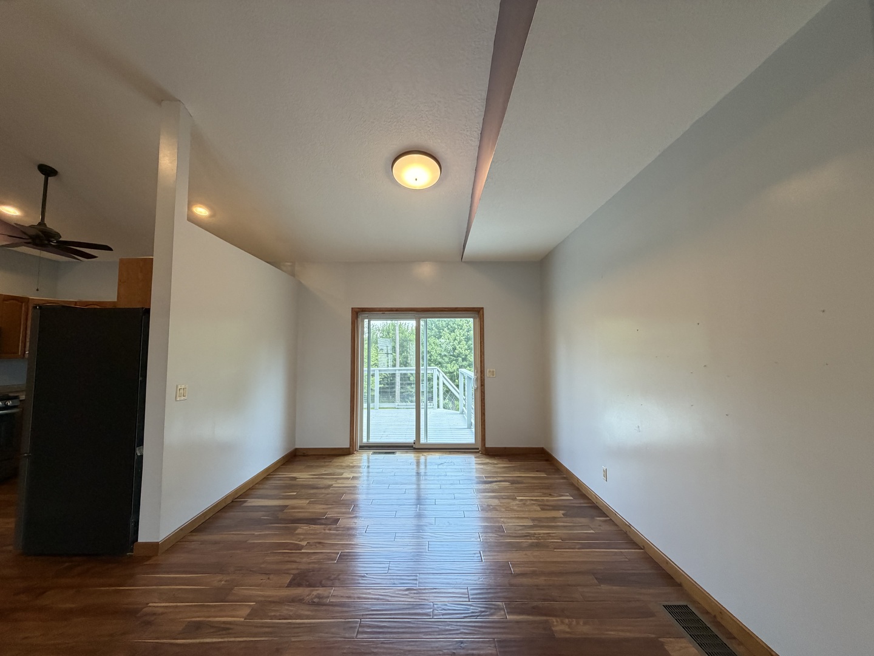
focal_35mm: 14
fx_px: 353
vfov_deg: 85.7
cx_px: 437
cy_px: 328
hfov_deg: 102.1
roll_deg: +0.3
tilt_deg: +1.6
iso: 200
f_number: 2.2
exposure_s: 1/120
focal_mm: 2.22
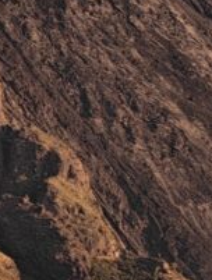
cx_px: -54
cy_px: -494
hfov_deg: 1.0
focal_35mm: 1502
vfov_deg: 1.3
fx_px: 12201
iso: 64
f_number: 2.6
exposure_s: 1/100
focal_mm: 22.48
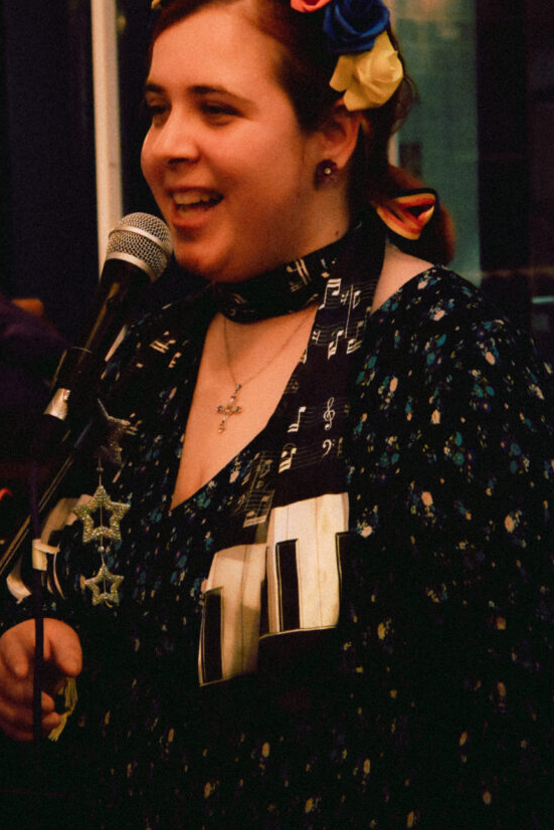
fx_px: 2146
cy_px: 358
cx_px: 224
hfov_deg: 14.7
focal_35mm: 93
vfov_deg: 21.9
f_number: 6.3
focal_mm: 50
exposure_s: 1/60
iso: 8000
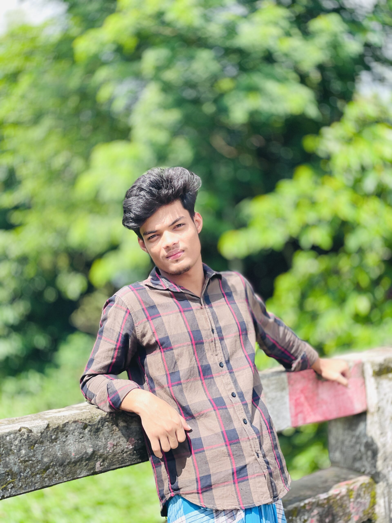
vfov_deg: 36.8
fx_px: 785
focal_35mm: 52
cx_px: 196
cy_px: 262
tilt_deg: +1.9
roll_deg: +4.4
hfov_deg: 28.0
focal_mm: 6
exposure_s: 1/1065
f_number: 2
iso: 32
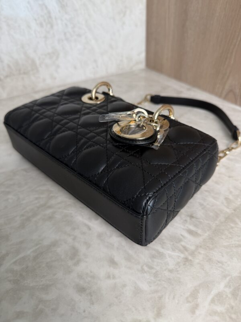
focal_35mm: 24
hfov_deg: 56.8
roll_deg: +2.5
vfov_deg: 71.6
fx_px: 223
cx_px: 120
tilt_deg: -36.8
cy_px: 161
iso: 100
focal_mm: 6.76
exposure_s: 1/120
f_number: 1.78
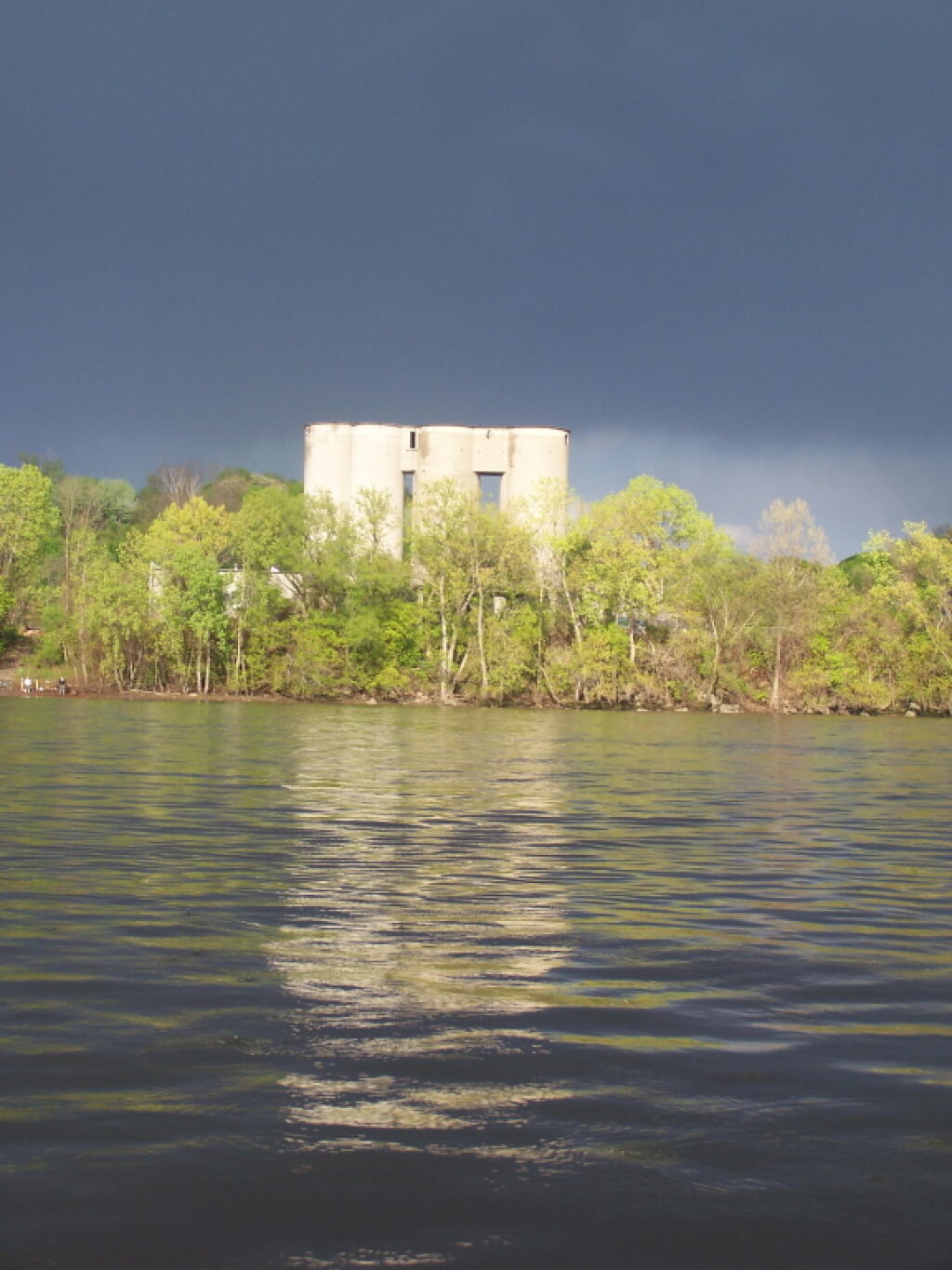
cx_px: 476
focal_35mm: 67
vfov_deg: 29.0
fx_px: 2456
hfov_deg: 21.9
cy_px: 635
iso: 80
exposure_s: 1/320
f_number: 3.2
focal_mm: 11.1
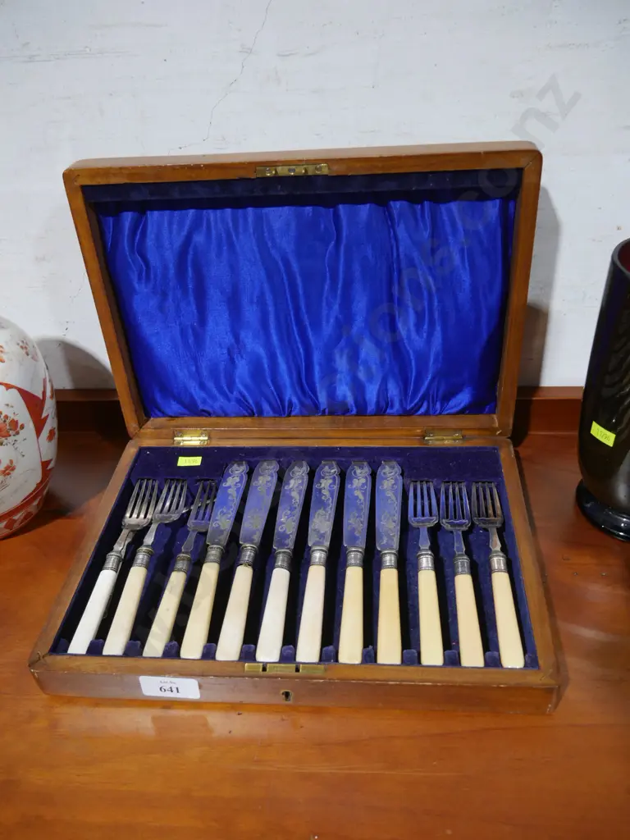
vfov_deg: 60.0
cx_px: 315
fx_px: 728
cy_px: 420
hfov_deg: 46.8
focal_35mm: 30
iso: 500
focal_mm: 15
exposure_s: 1/60
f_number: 3.6
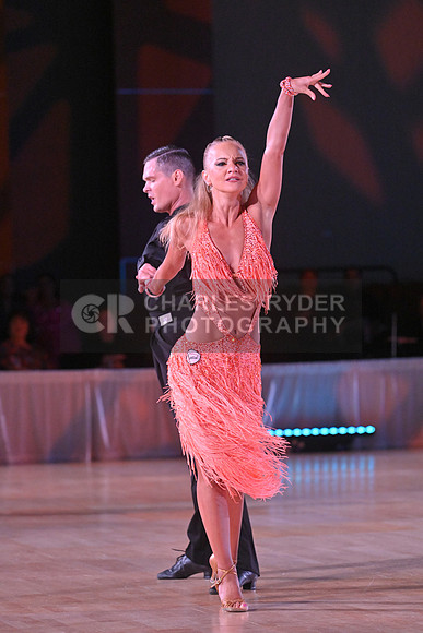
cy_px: 316
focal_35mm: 200
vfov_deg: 10.3
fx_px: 3523
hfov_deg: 6.9
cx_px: 212
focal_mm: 200
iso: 4000
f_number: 5.6
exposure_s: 1/400
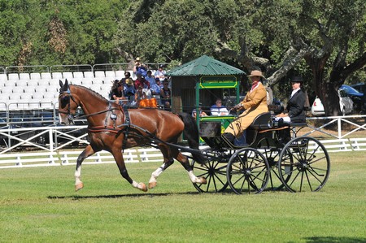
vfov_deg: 7.3
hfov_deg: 11.0
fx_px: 1904
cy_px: 122
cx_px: 183
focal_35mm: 188
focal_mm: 125
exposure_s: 1/800
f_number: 5.6
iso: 320
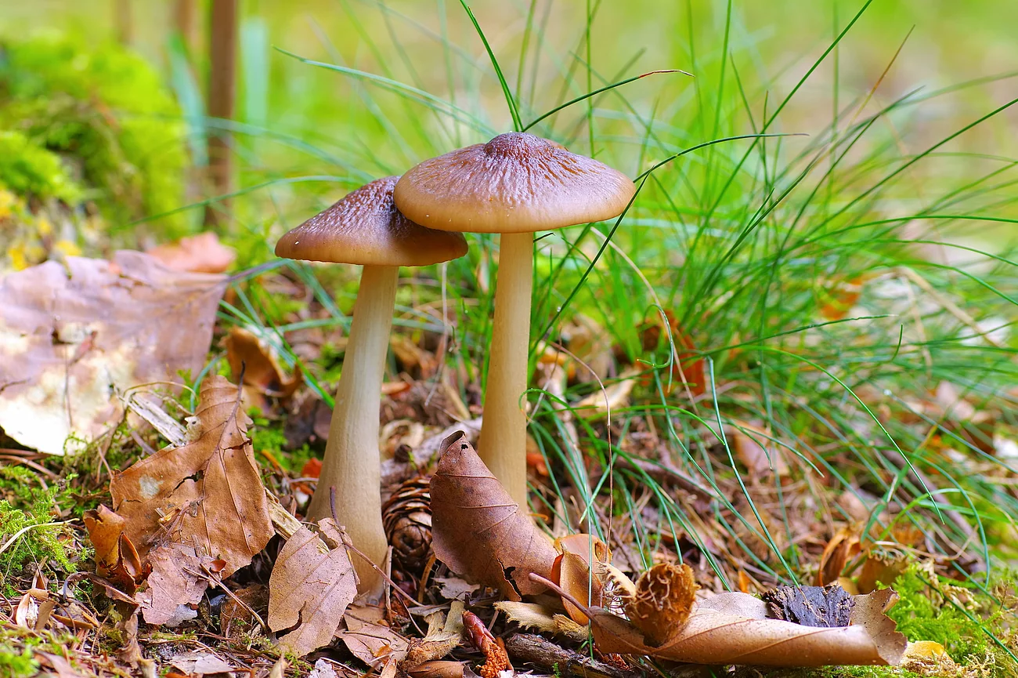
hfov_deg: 19.5
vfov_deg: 13.0
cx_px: 509
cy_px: 339
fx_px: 2967
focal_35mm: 105
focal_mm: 70
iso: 100
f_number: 5.6
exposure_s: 1/20
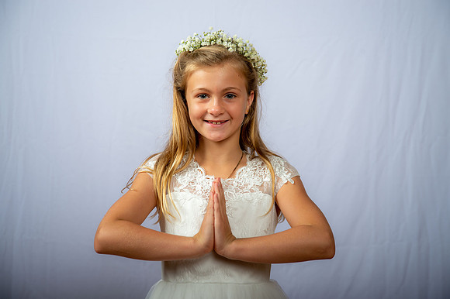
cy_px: 150
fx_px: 899
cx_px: 225
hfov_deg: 28.1
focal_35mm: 72
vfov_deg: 18.9
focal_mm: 72
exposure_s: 1/200
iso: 250
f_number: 6.3
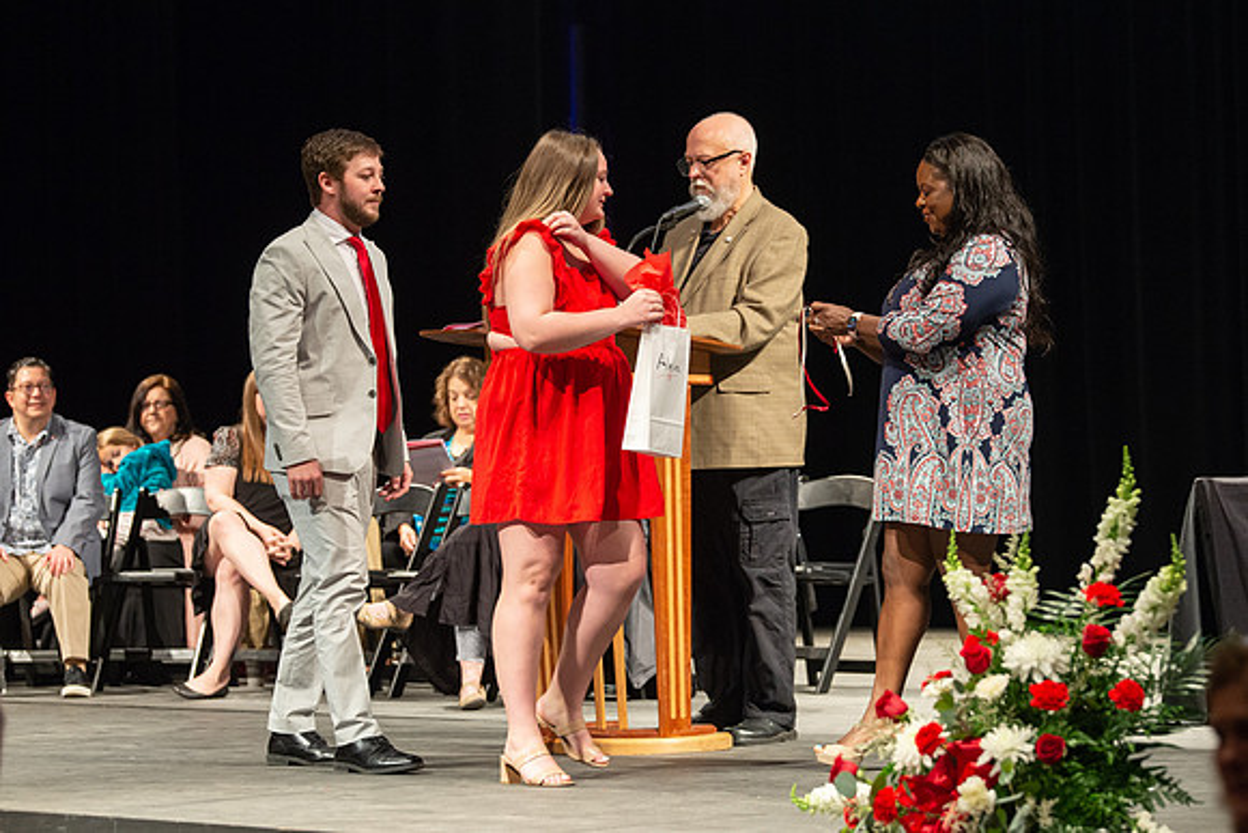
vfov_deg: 10.3
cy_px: 387
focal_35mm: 133
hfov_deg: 15.4
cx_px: 614
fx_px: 4604
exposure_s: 1/100
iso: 1600
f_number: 4
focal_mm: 112
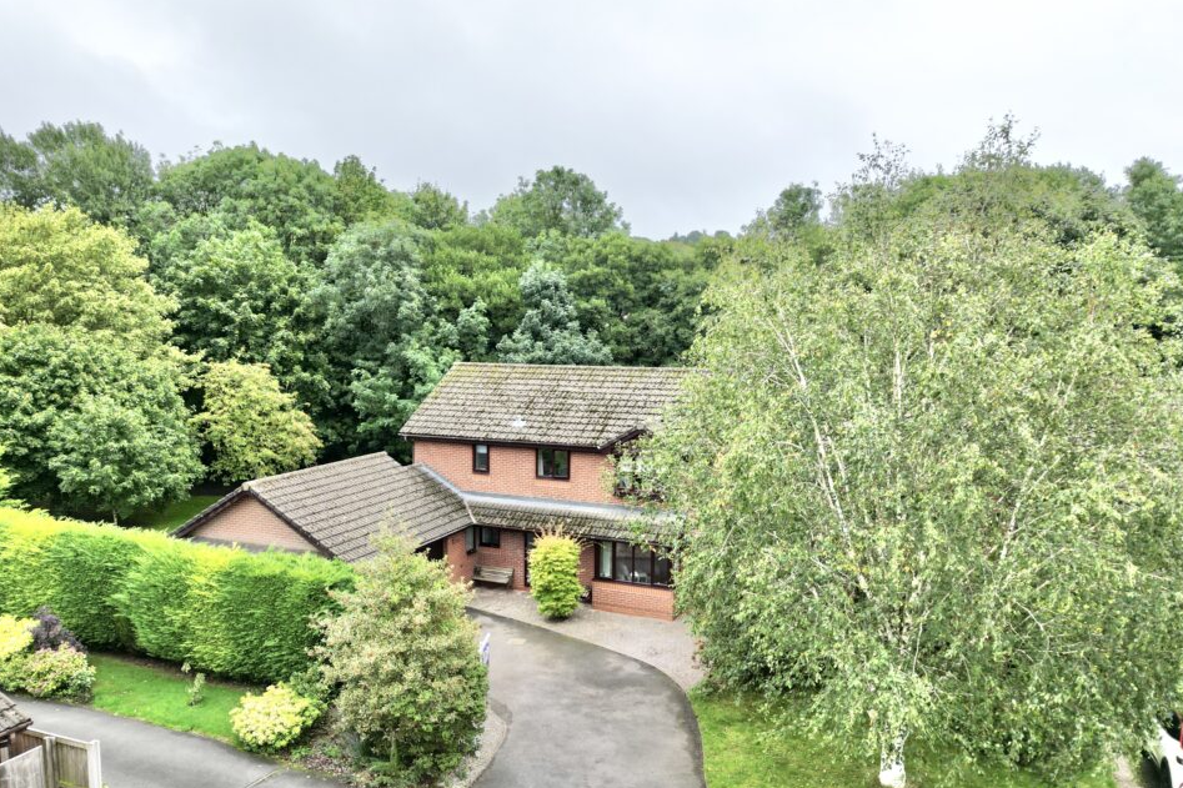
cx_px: 553
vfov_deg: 47.6
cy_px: 472
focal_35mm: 27
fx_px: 887
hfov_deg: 67.3
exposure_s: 1/800
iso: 100
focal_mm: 6.72
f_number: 1.7
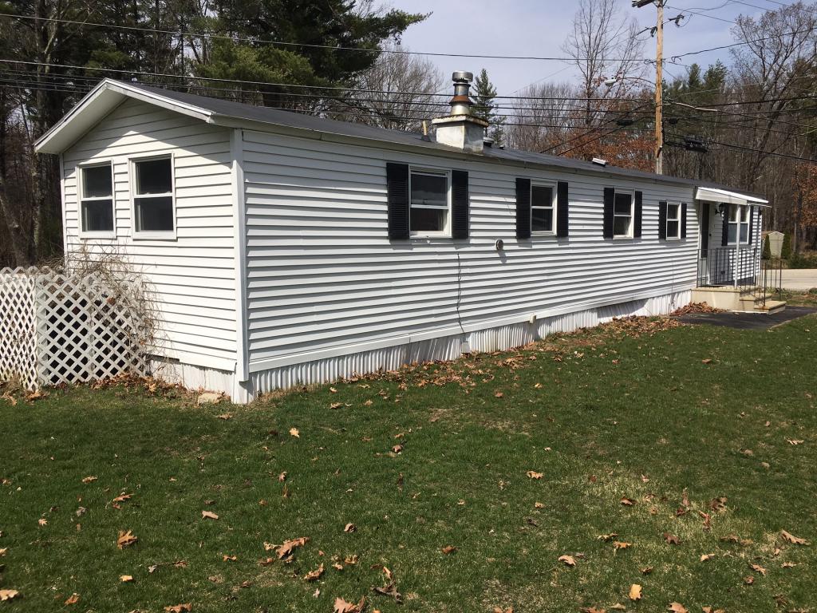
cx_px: 408
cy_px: 306
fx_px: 684
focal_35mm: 29
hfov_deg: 61.7
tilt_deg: -4.6
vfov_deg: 48.2
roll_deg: +0.2
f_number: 2.2
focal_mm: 4.15
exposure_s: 1/3344
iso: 25
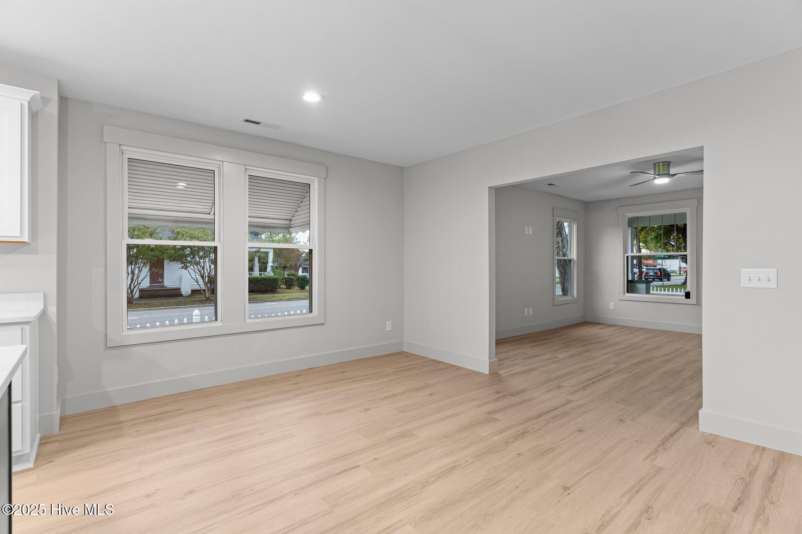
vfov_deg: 70.4
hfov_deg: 93.3
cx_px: 401
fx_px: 379
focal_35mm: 17
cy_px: 267
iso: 100
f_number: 5
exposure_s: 1.3
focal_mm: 17
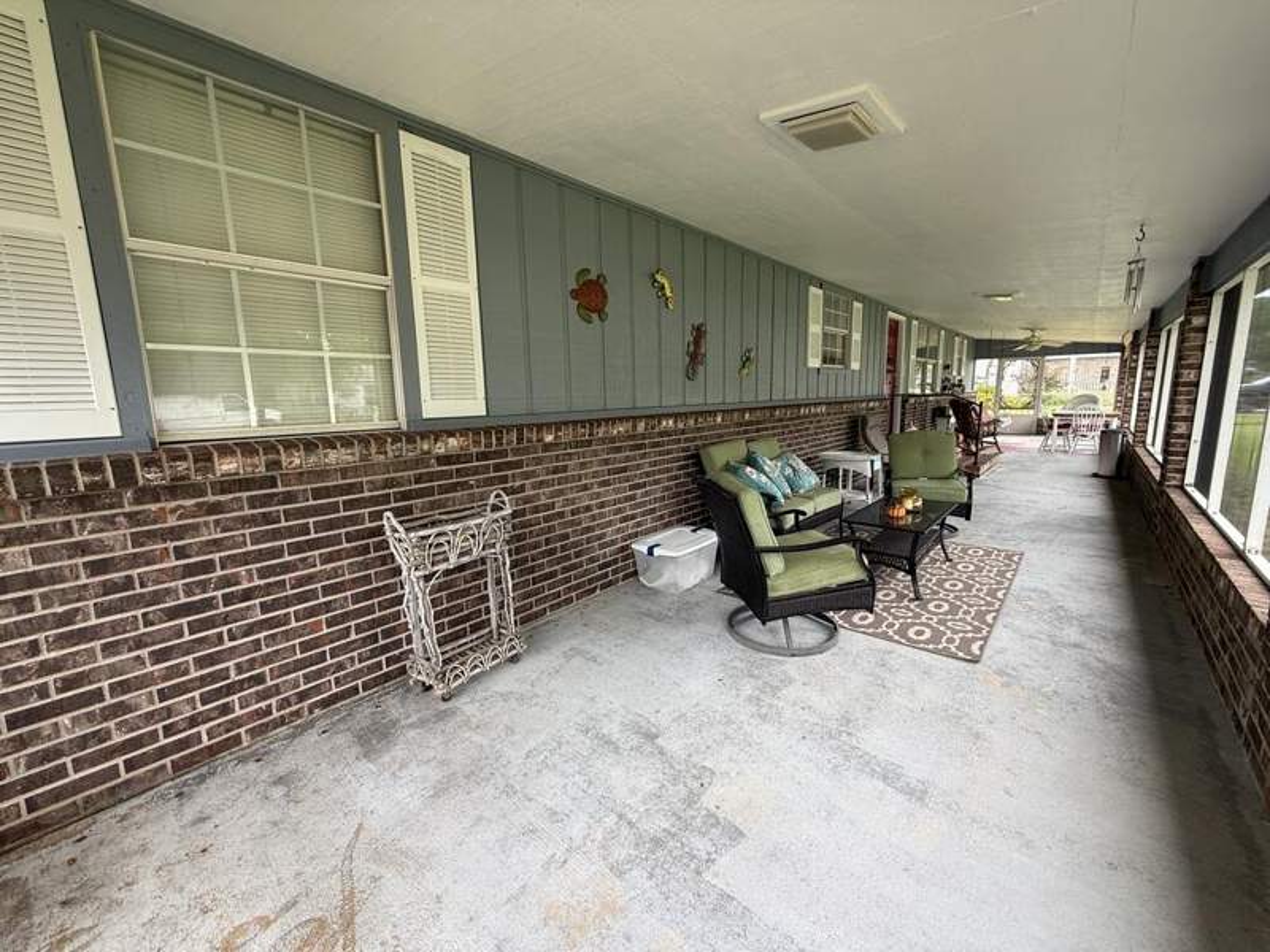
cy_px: 476
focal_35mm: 14
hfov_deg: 102.1
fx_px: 514
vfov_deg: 85.7
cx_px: 635
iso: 80
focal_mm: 2.22
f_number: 2.2
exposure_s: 1/99
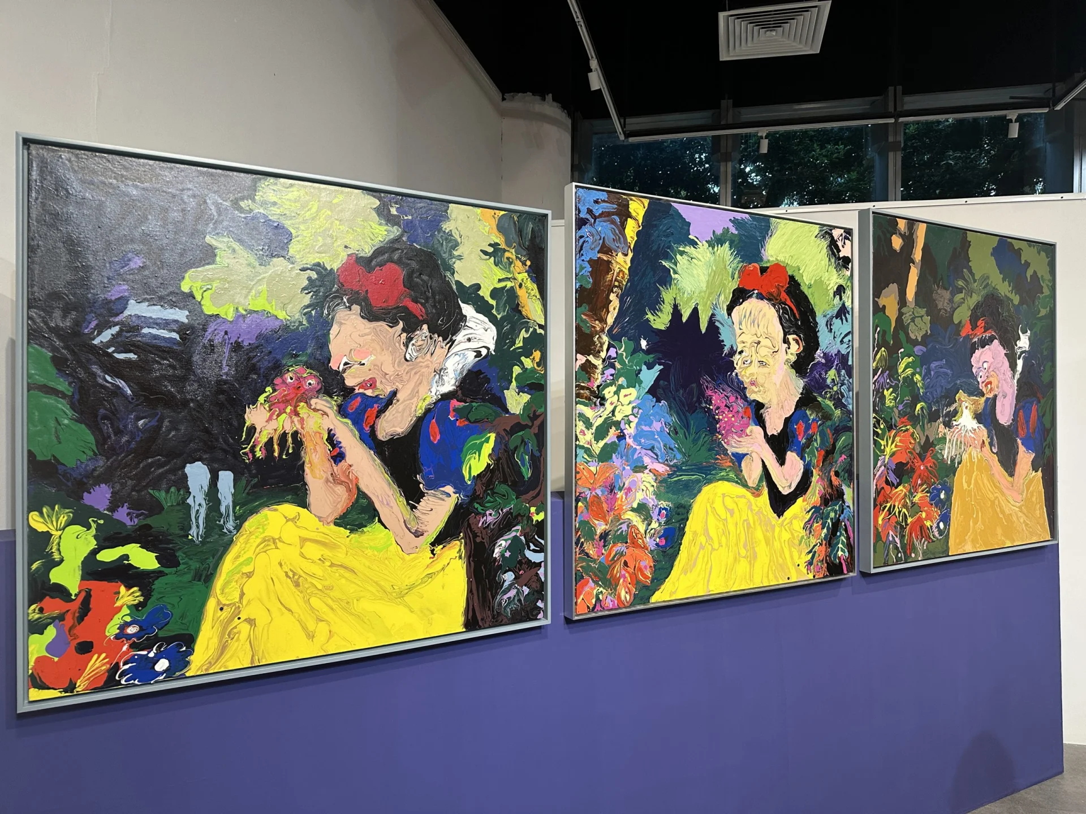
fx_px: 753
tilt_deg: -1.1
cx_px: 543
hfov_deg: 71.6
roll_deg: -0.6
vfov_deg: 56.8
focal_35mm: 24
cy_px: 407
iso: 160
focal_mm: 6.86
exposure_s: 1/100
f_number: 1.78
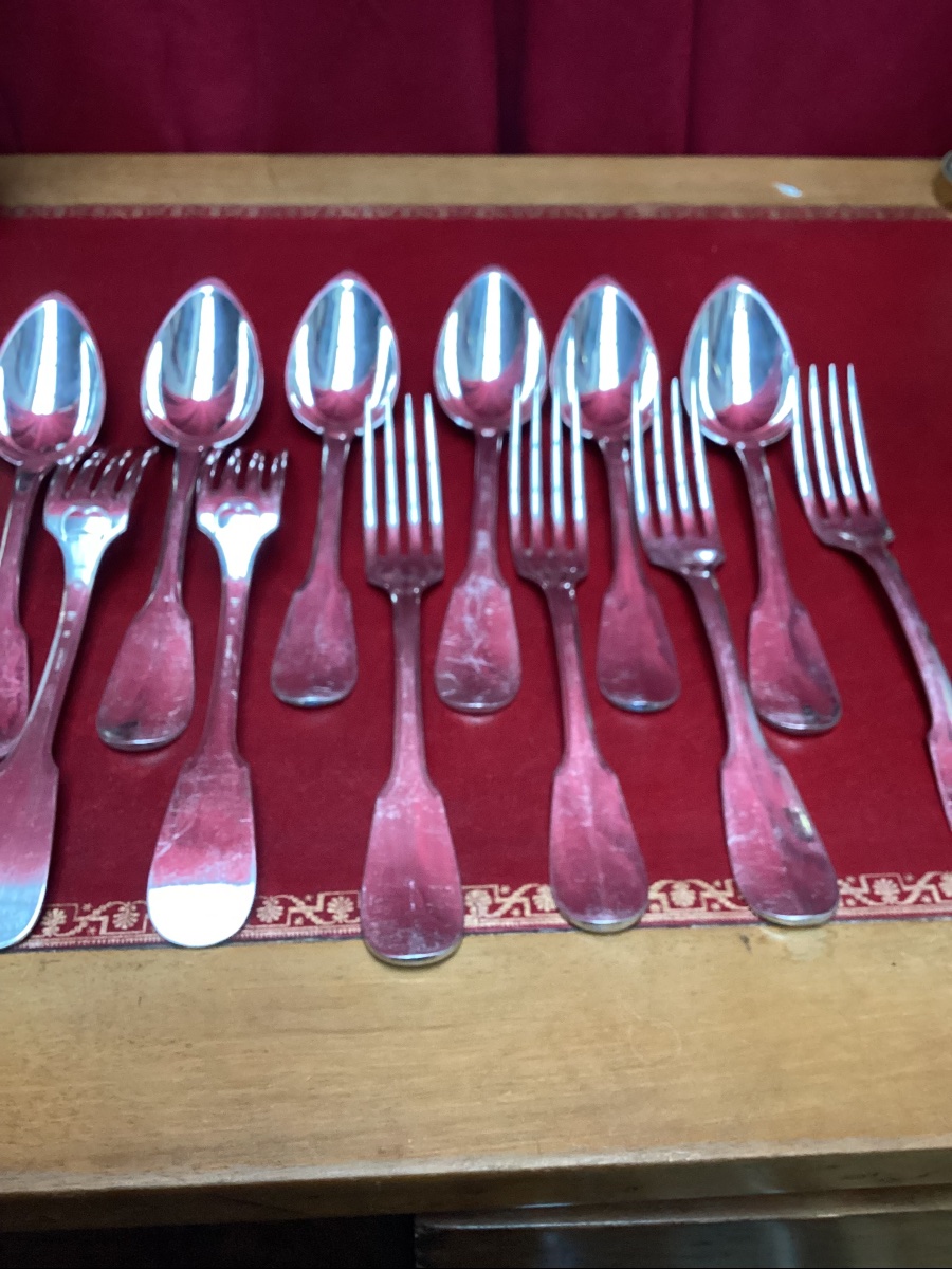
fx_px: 1137
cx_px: 476
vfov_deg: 58.4
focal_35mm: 31
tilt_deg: -45.7
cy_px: 634
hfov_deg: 45.4
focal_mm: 3.3
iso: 400
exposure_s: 1/40
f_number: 2.4
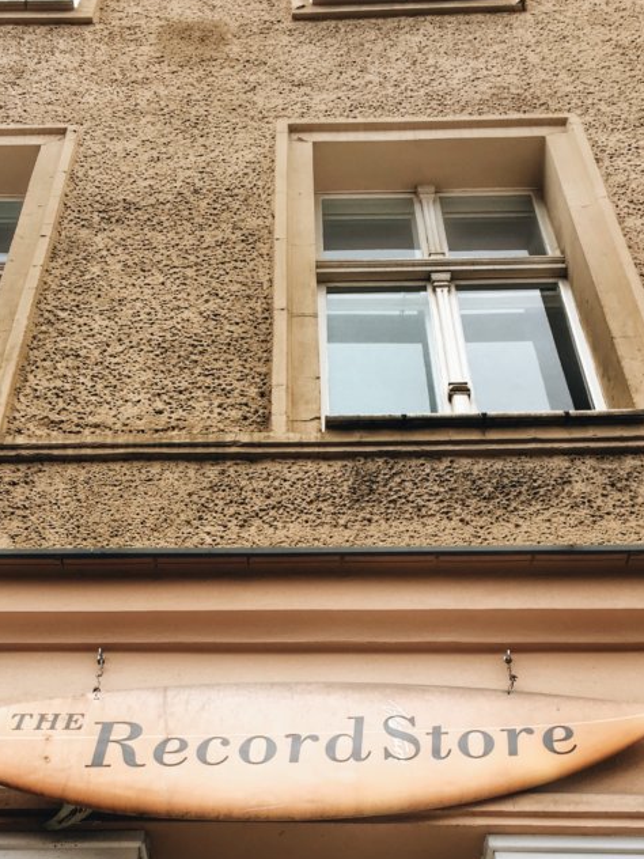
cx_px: 255
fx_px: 1166
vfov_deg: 39.3
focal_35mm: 47
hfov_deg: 30.8
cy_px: 646
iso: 25
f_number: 2.2
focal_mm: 4.15
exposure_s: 1/50
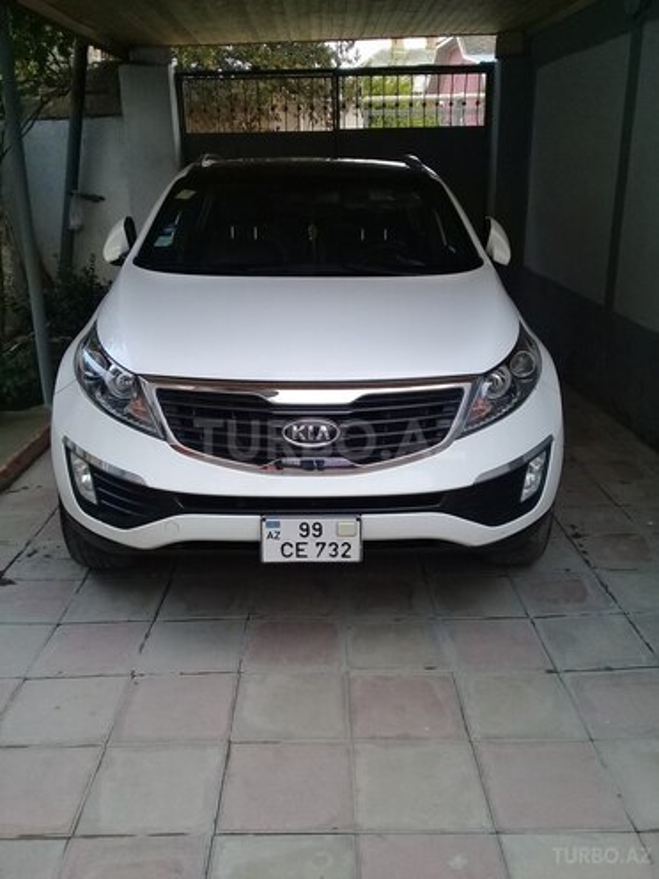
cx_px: 330
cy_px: 440
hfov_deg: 45.4
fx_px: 787
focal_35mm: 31
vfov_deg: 58.4
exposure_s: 1/120
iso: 50
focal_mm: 3.3
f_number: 2.2
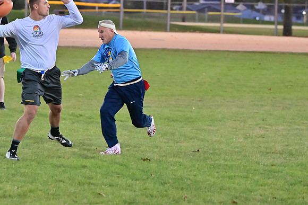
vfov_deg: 7.6
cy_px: 102
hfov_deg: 11.4
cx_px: 154
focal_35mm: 180
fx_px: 1540
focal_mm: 120
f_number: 4
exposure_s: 1/640
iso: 6400
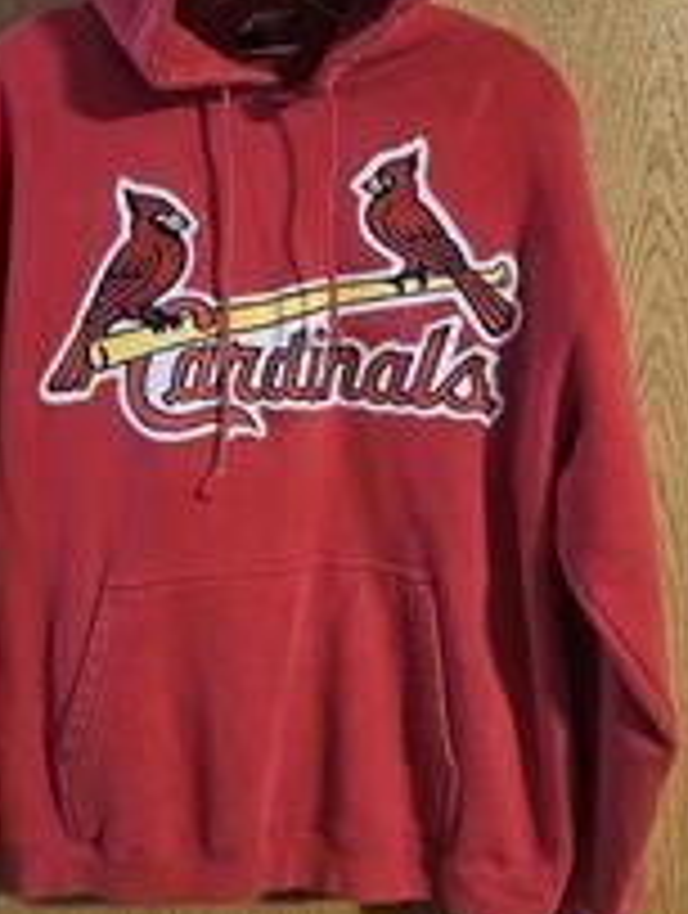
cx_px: 283
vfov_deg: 43.7
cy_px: 396
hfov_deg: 33.6
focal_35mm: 43
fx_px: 1136
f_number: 1.8
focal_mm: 5.4
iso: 640
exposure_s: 1/40
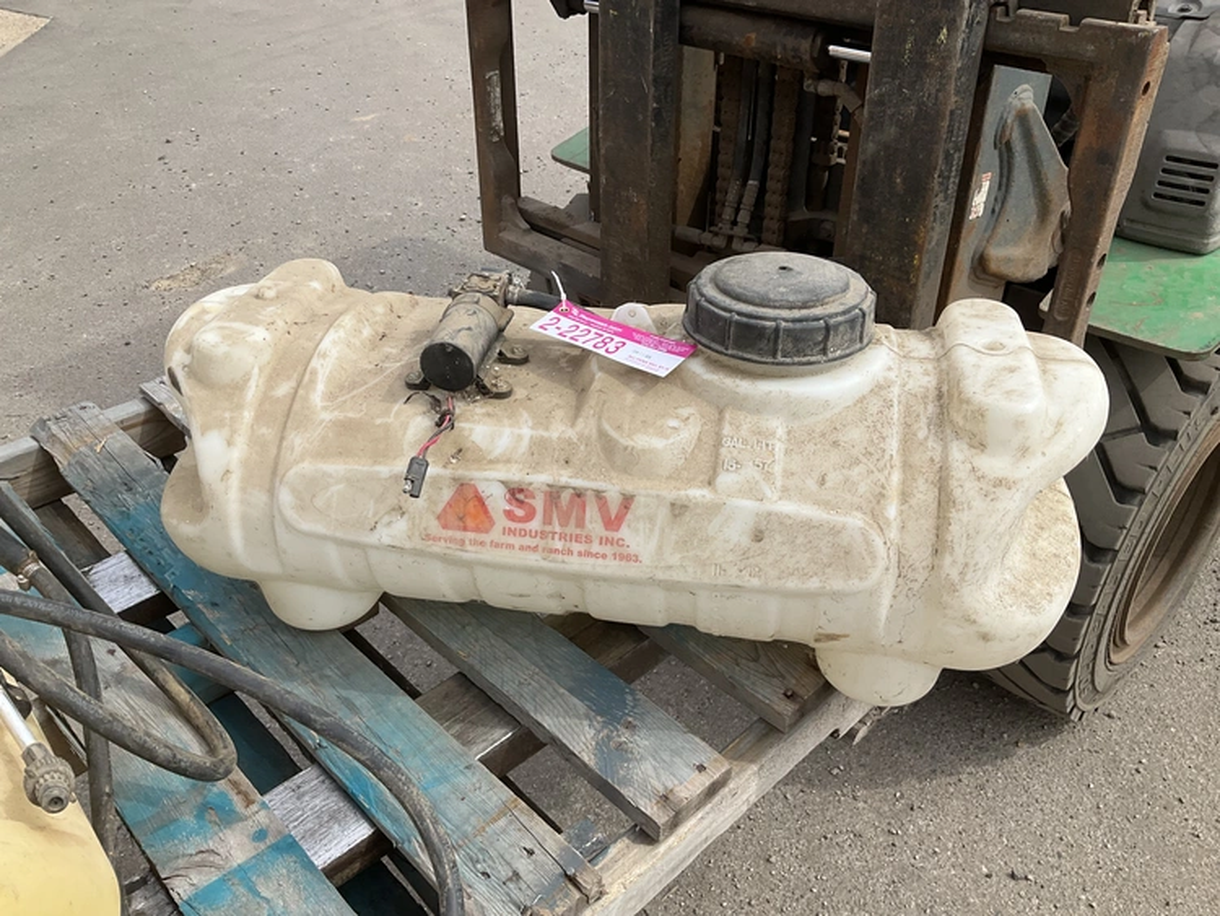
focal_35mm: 29
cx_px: 610
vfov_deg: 48.3
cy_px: 458
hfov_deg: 61.6
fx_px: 1022
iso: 25
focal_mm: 3
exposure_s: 1/1250
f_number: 1.8
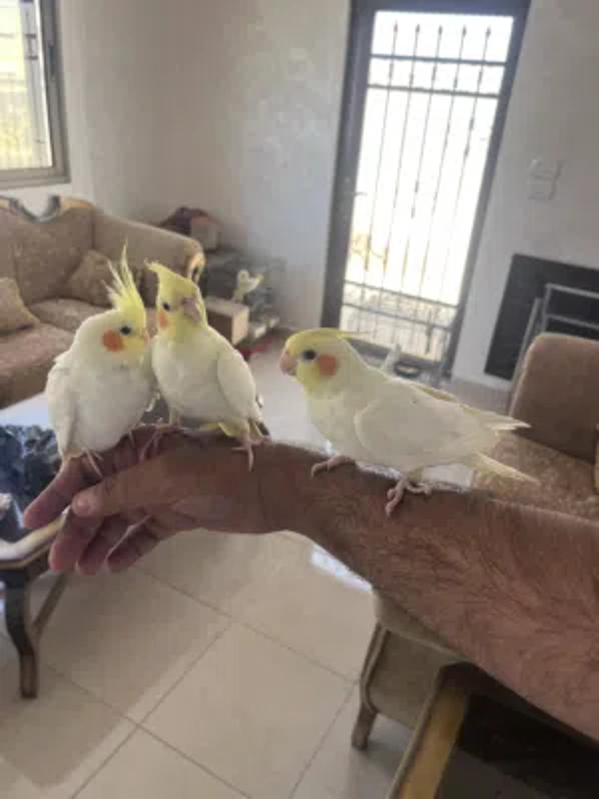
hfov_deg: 53.1
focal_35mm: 26
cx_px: 300
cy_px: 400
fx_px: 600
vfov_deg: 67.3
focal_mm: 5.1
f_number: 1.6
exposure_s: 1/122
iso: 80
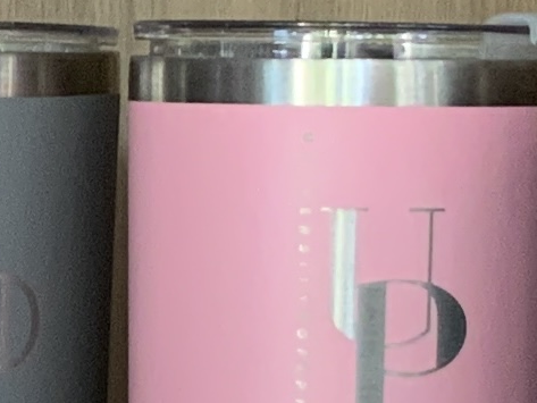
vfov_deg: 6.5
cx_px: -303
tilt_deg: -5.1
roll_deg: -1.1
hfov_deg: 8.4
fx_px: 3553
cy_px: 108
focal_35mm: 229
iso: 125
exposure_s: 1/60
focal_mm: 3
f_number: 1.8
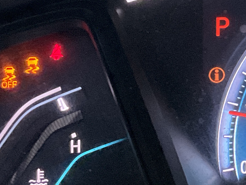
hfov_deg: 14.4
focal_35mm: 129
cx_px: 359
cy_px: -5
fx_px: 917
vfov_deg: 11.4
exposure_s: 1/60
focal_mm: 3
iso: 160
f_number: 1.8
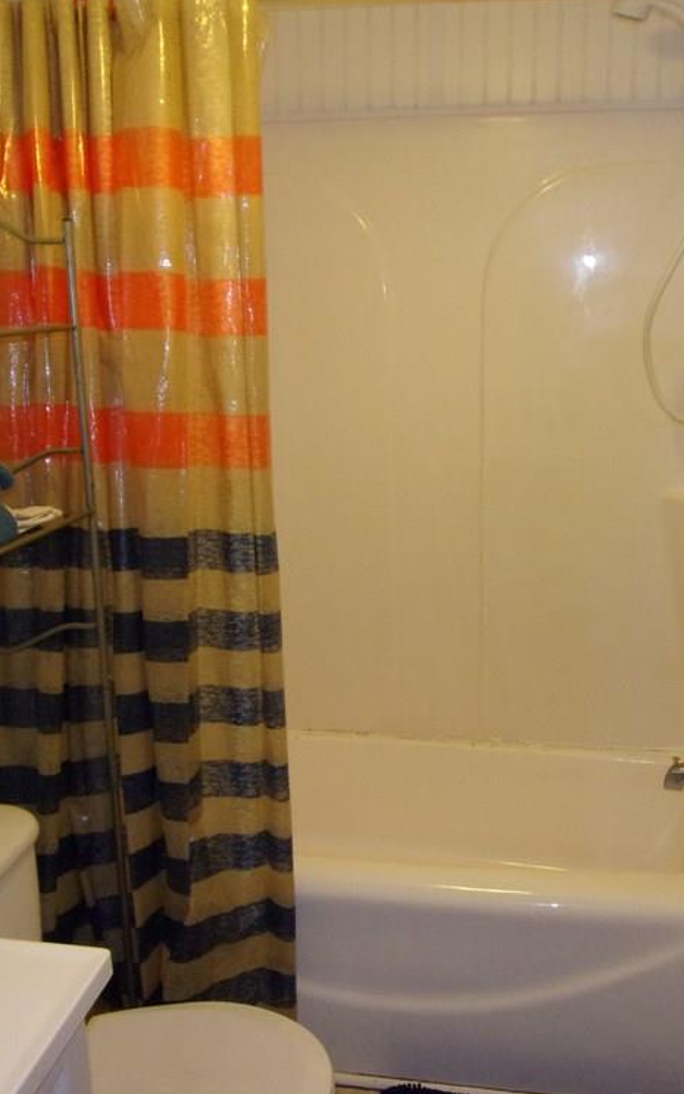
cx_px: 384
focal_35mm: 35
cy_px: 551
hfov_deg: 36.2
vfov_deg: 55.3
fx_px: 1044
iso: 200
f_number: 3.3
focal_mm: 4.3
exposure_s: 1/34
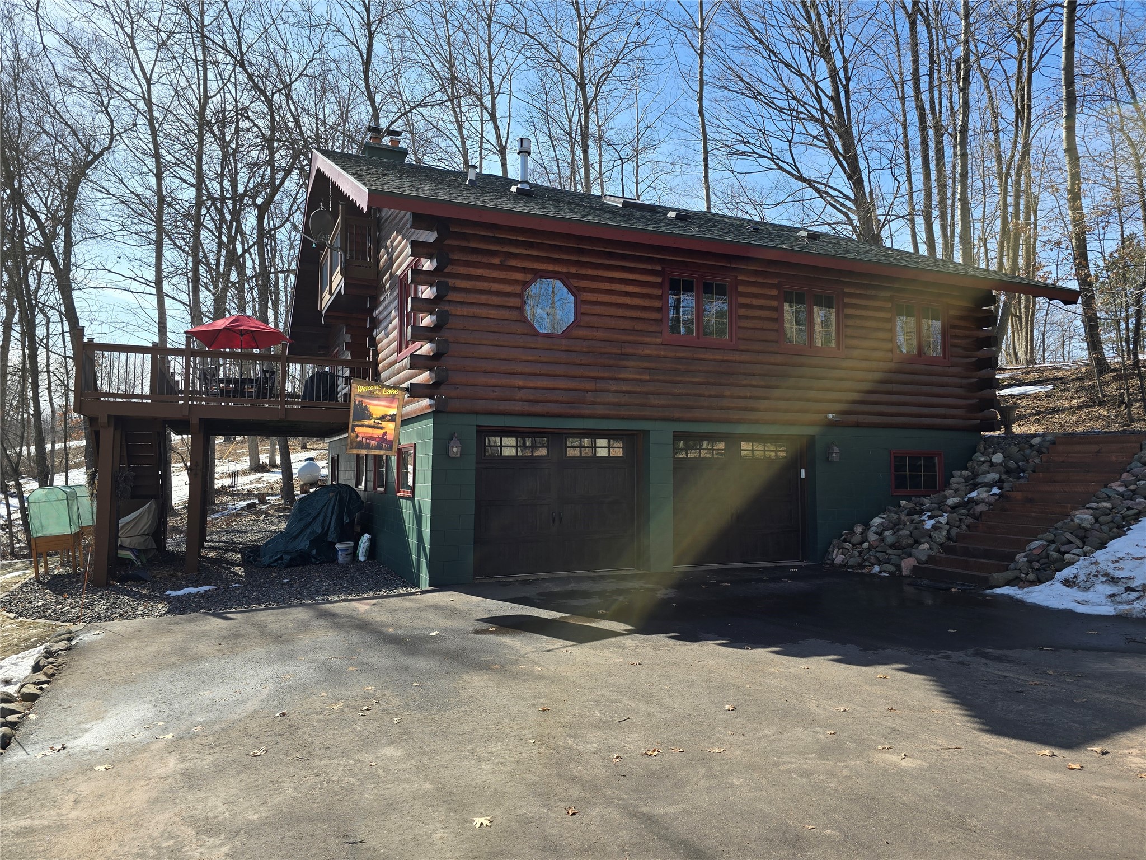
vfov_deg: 58.9
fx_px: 761
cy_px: 430
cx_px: 573
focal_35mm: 23
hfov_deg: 73.9
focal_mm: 6.3
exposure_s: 1/406
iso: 12
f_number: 1.7
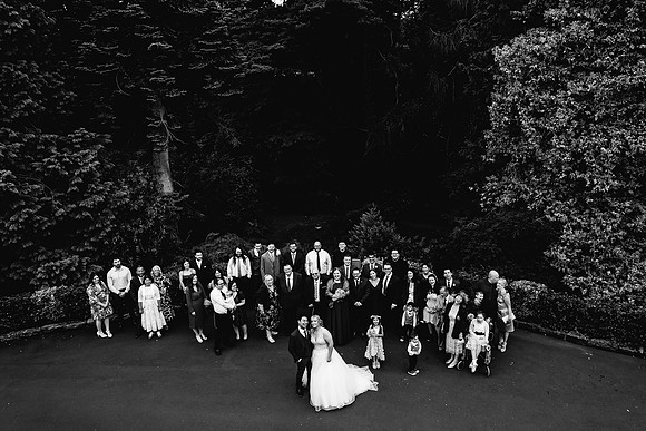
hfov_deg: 70.3
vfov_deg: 50.4
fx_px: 458
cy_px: 202
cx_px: 343
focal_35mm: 26
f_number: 3.5
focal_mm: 24
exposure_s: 1/500
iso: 400
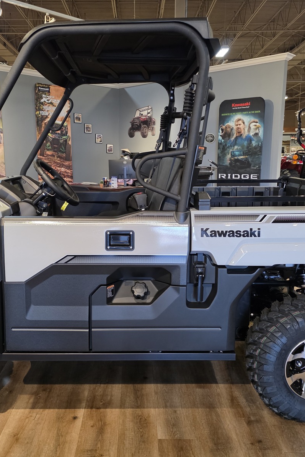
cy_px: 228
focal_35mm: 32
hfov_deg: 40.9
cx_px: 119
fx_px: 407
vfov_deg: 58.7
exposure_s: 1/120
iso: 640
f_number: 1.7
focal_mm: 6.3
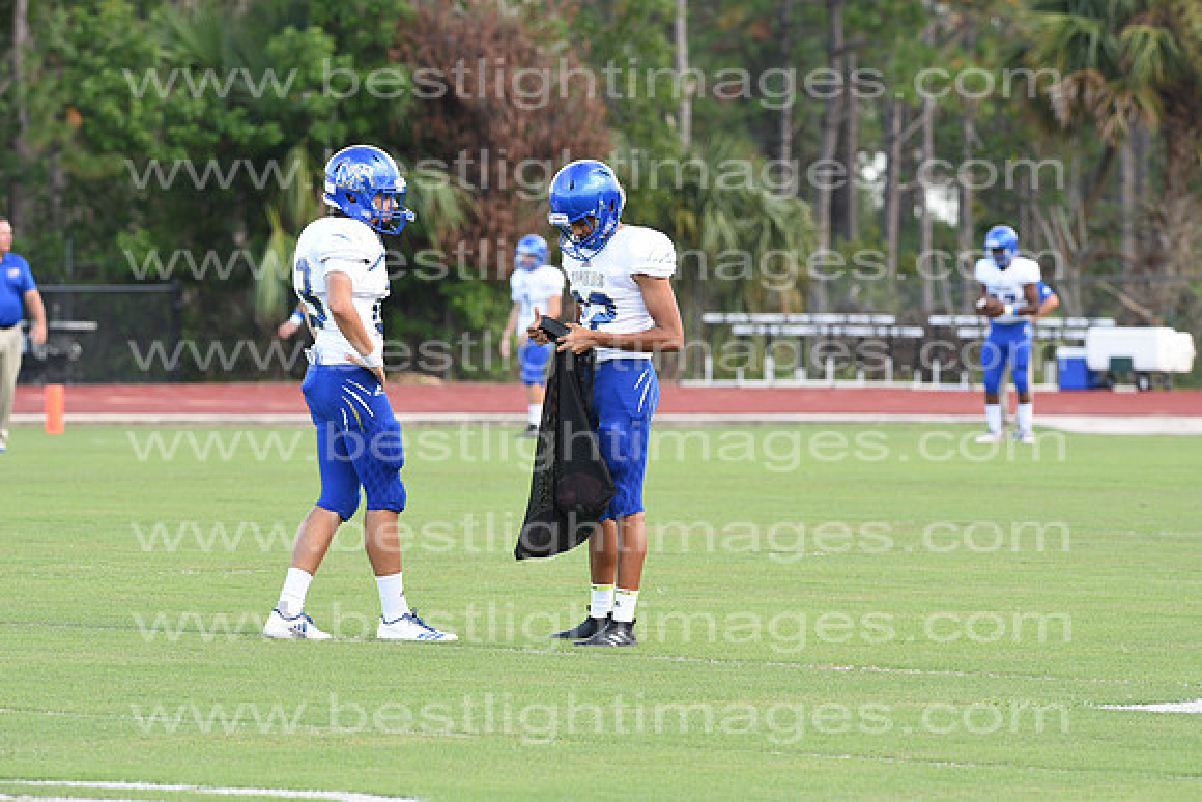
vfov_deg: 4.6
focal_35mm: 300
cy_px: 401
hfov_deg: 6.9
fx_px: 10019
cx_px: 601
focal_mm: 300
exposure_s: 1/160
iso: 800
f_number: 7.1
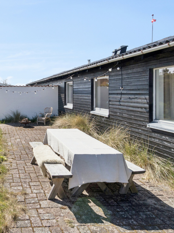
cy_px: 99
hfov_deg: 43.9
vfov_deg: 61.4
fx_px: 194
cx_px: 16
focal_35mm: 29
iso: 200
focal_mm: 10
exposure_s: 1/500
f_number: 10
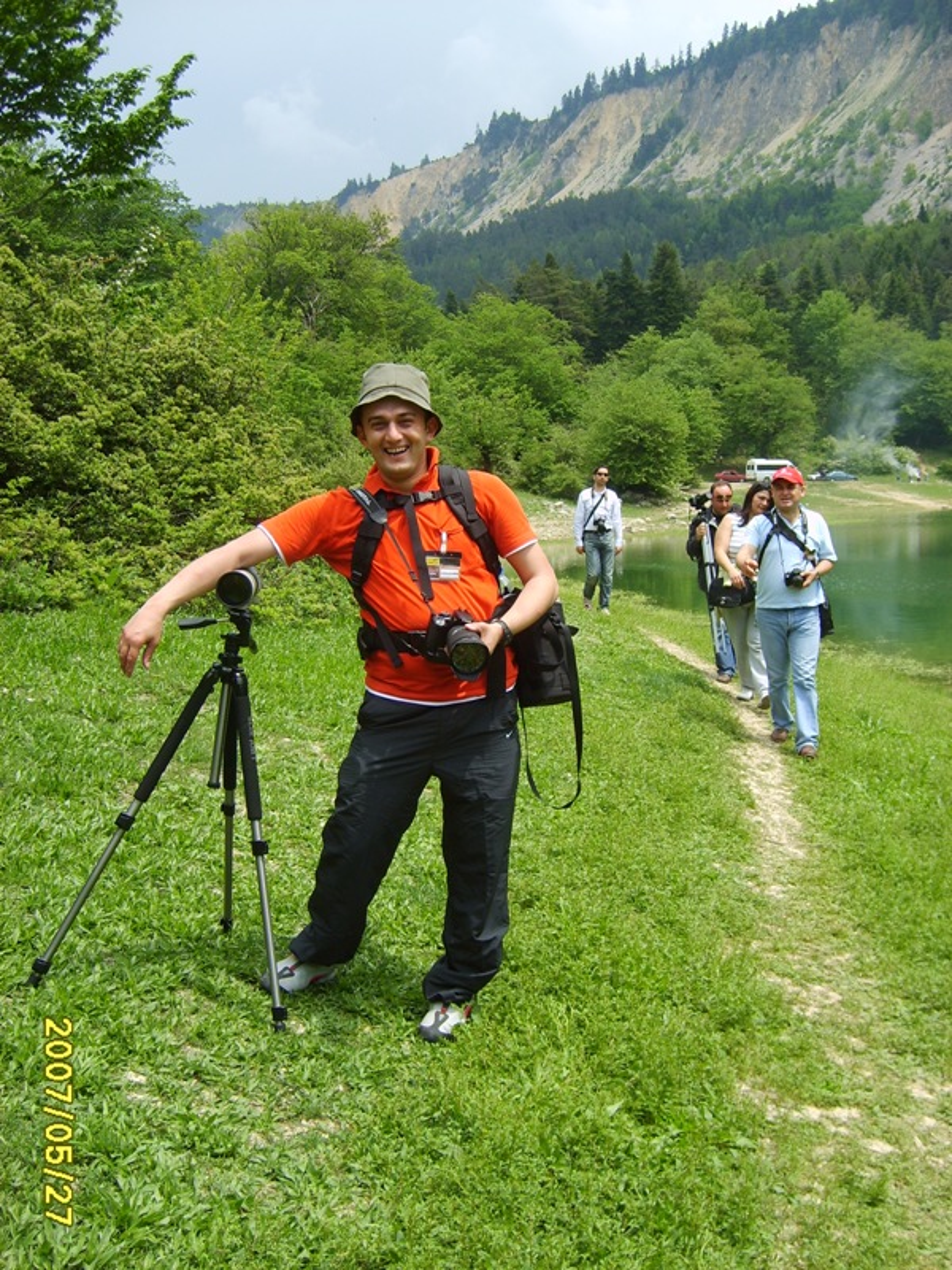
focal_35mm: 35
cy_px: 635
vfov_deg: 52.6
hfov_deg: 40.7
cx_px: 476
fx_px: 1283
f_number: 2.8
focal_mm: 5.8
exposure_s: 1/350
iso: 50
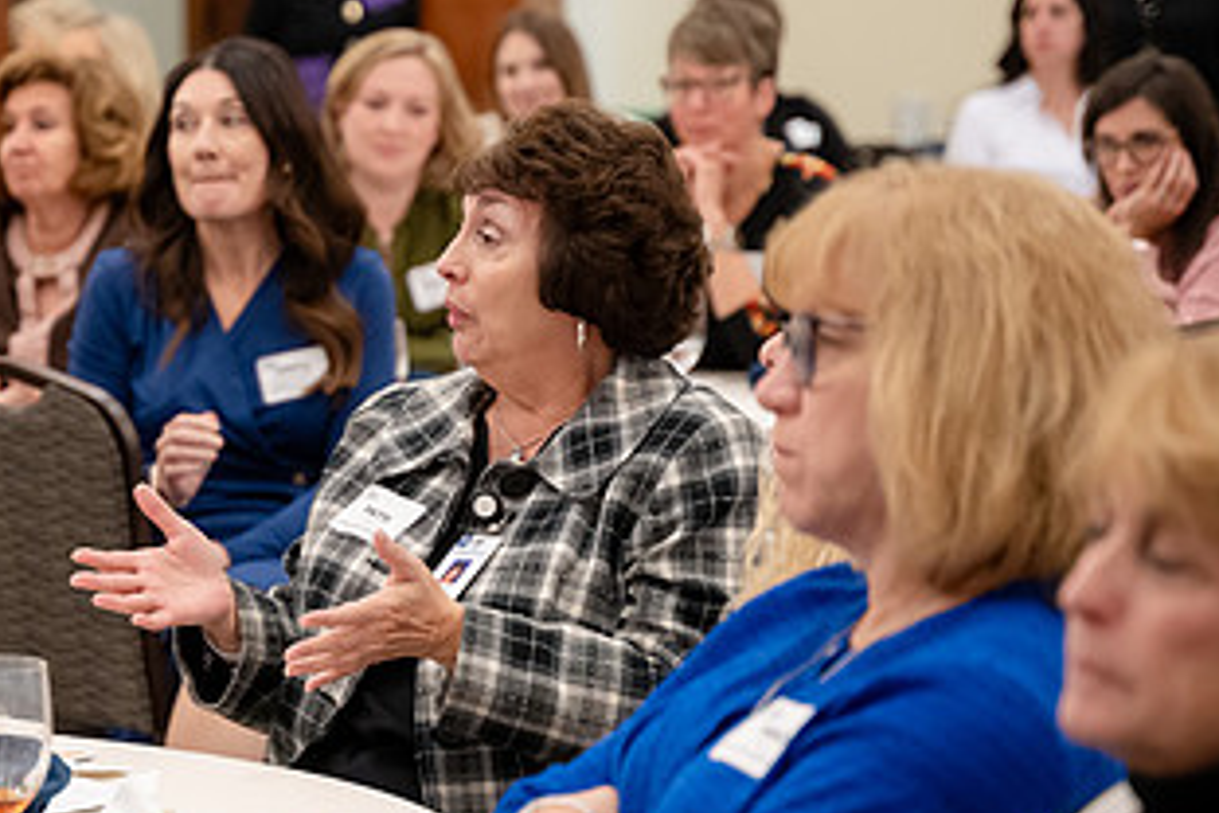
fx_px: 4808
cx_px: 328
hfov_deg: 14.4
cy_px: 471
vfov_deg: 9.7
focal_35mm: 142
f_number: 2.8
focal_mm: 75
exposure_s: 1/250
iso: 3200
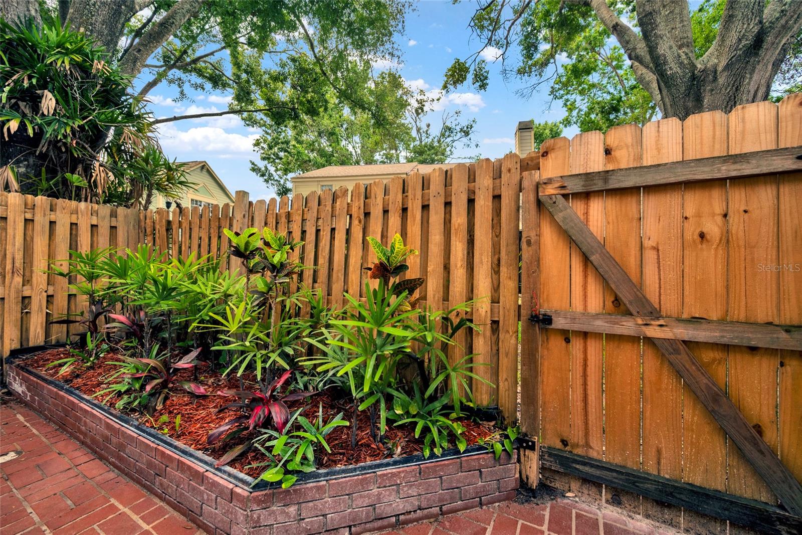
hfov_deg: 104.2
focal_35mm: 14
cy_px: 268
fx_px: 312
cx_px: 401
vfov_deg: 81.2
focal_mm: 14
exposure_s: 1/200
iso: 250
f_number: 7.1
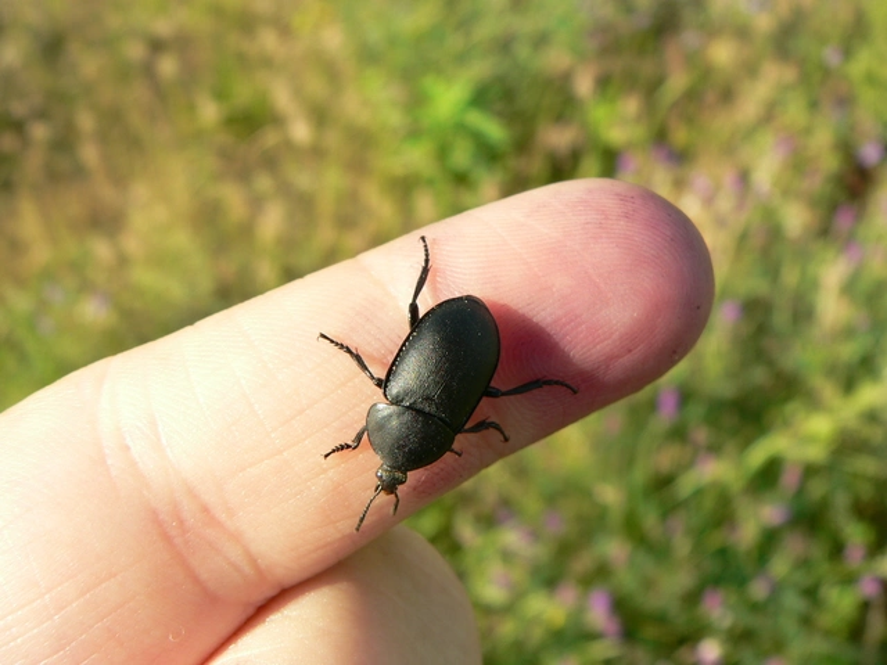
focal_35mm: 36
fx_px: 922
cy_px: 332
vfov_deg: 39.7
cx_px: 444
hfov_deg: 51.4
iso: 80
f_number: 4
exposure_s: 1/320
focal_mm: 6
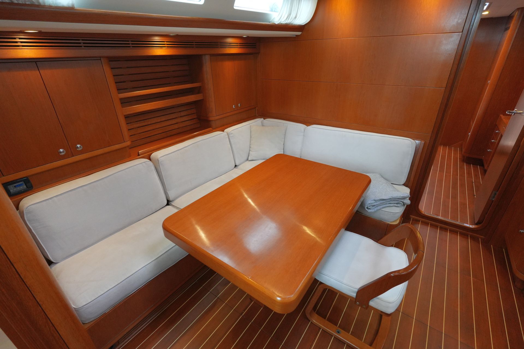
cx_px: 262
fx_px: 240
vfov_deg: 72.0
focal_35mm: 16
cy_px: 174
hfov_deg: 95.0
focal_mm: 11
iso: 1600
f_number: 2.8
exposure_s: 1/160
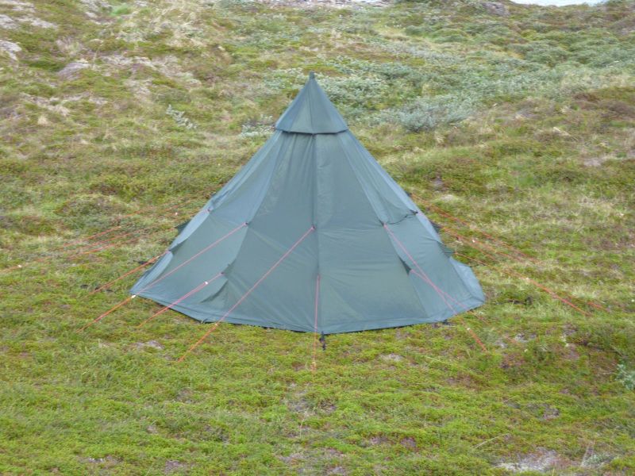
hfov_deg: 23.6
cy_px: 238
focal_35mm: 83
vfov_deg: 17.8
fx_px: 1523
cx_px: 318
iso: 80
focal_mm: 13.7
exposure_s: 1/40
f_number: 4.2
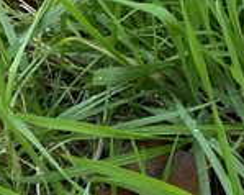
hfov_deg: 11.2
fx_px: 981
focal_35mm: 136
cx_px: 637
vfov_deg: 10.3
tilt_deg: -39.2
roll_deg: -0.5
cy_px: -218
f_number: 1.8
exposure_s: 1/121
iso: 50
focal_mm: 4.25
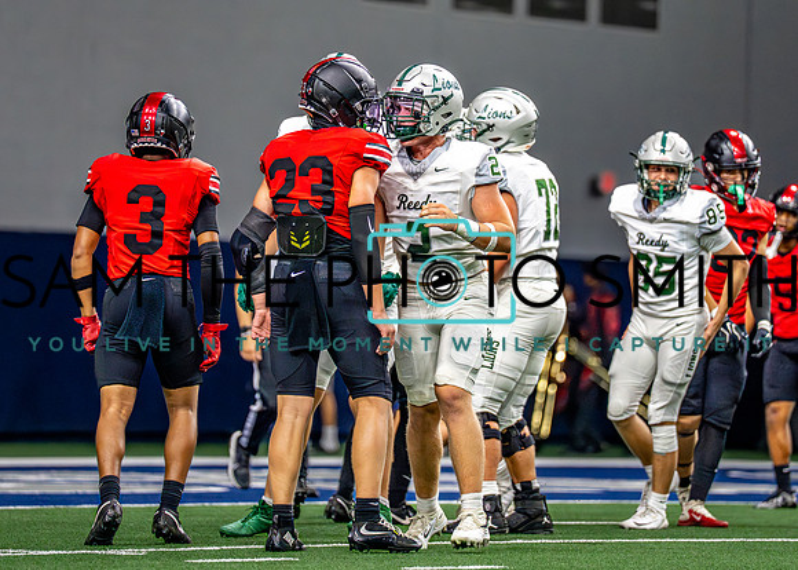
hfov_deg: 6.4
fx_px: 7105
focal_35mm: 314
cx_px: 416
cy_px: 160
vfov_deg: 4.6
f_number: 2.8
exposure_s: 1/2000
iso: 5000
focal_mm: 200
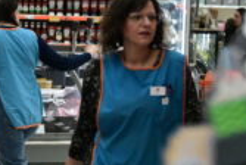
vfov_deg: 3.0
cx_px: -136
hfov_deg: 4.5
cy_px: 113
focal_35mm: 454
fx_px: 3108
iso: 3200
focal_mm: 99
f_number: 6.3
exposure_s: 1/500
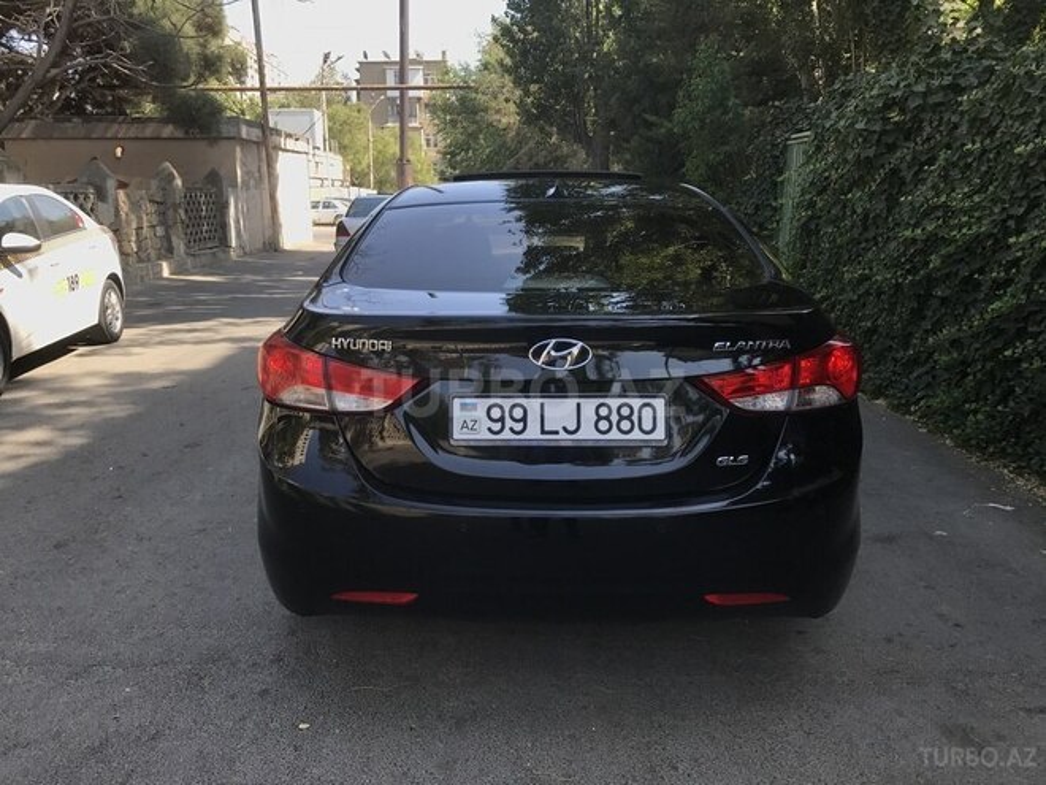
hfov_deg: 63.4
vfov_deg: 49.7
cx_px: 523
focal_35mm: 28
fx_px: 846
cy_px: 392
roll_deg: +0.0
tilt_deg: -12.7
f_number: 1.8
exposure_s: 1/580
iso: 20
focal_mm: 3.99
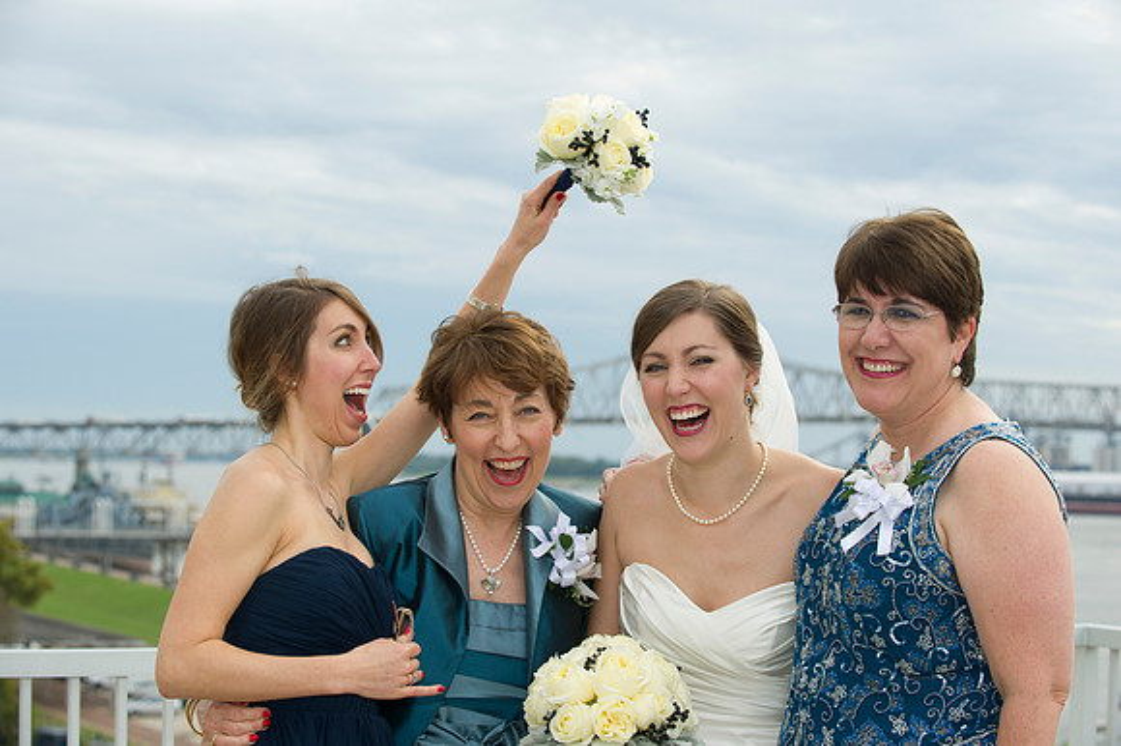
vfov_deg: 19.4
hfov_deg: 28.9
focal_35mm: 70
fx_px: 2178
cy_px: 373
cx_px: 560
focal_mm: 70
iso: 200
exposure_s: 1/200
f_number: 4.5
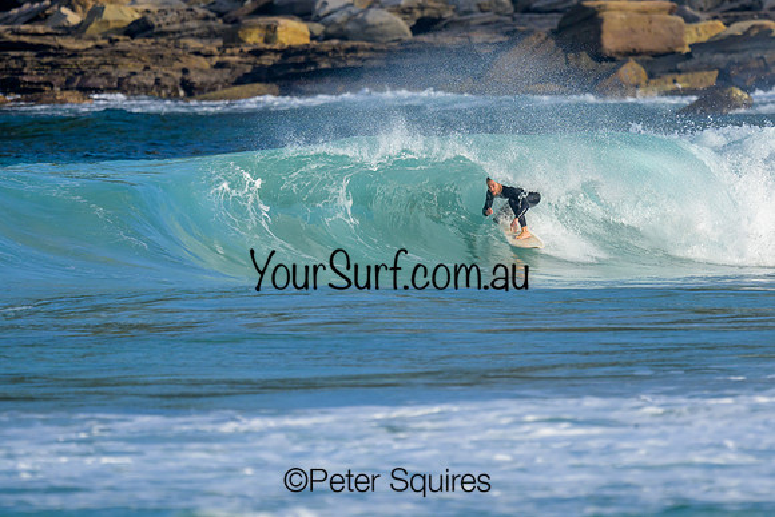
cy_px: 216
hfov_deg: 1.9
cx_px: 460
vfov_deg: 1.3
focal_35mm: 1099
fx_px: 23667
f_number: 6.3
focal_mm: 800
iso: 320
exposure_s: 1/2000
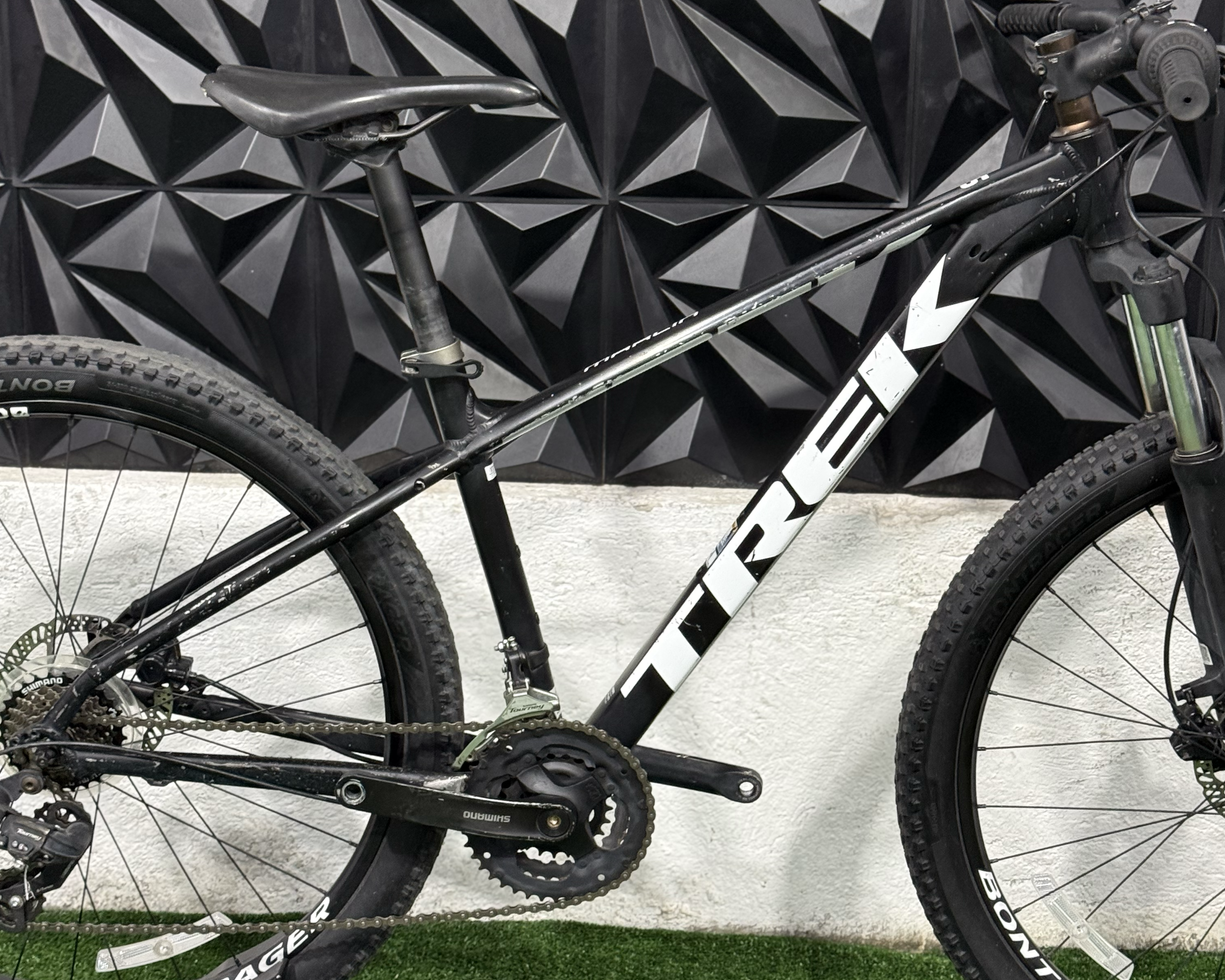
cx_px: 614
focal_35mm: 63
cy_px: 424
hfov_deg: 30.0
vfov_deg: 24.2
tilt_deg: -11.4
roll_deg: -1.4
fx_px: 2284
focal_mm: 6.76
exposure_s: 1/60
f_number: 1.78
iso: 200
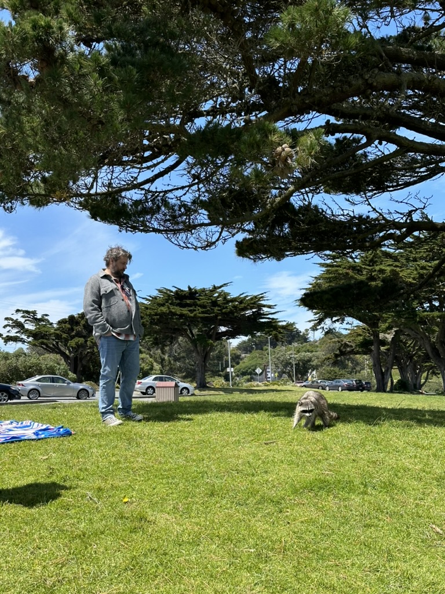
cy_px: 297
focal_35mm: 48
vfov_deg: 39.7
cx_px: 222
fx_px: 823
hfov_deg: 30.3
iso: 64
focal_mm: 6.86
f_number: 1.78
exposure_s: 1/2732
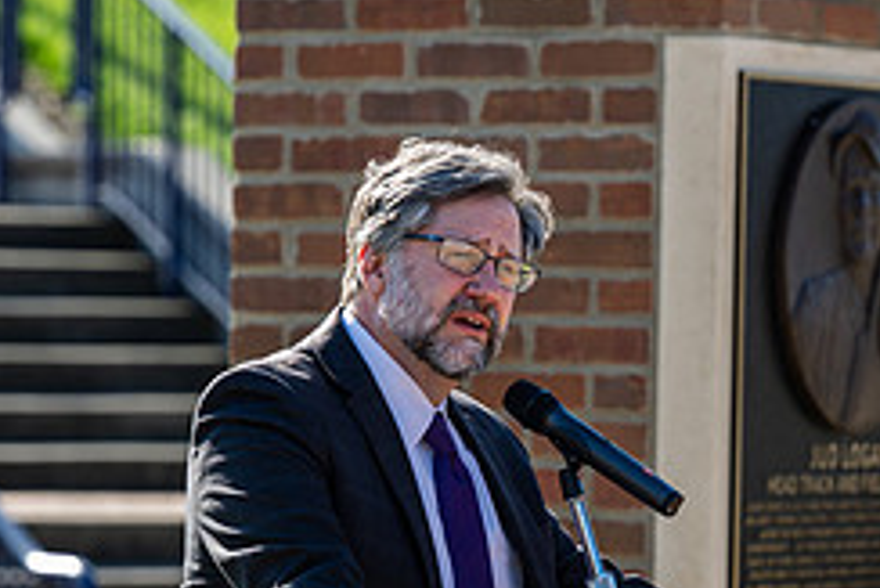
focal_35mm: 285
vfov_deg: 4.8
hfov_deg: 7.2
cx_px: 487
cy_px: 514
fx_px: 6971
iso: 80
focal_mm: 120
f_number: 3.5
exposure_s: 1/400
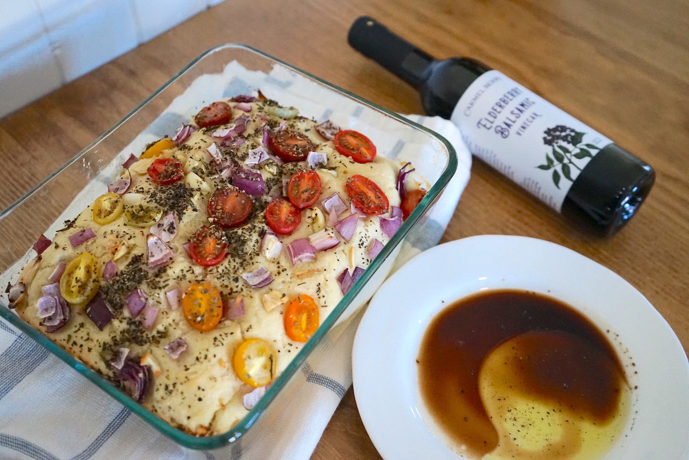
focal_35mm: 37
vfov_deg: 35.9
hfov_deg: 51.9
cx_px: 344
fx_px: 708
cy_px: 230
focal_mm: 37
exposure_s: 1/160
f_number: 4
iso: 4000
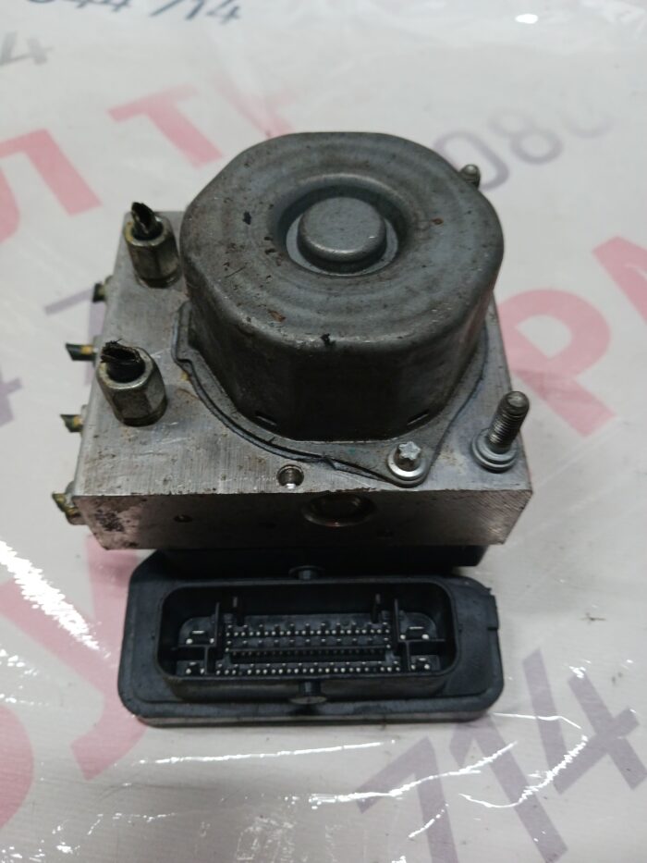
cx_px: 324
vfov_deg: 65.3
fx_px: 673
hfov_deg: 51.4
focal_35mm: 27
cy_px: 432
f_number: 1.8
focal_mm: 4
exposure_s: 1/20
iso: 400
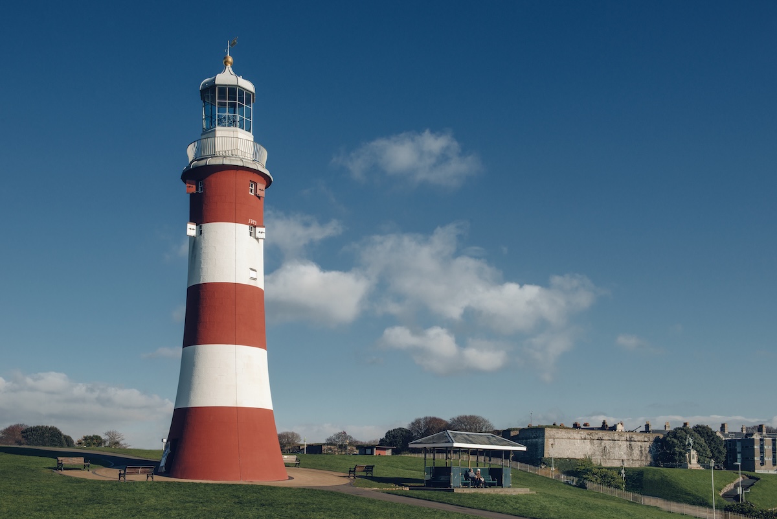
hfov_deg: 50.7
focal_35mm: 38
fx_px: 820
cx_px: 388
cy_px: 260
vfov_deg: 35.1
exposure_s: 1/400
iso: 200
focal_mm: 38
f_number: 11
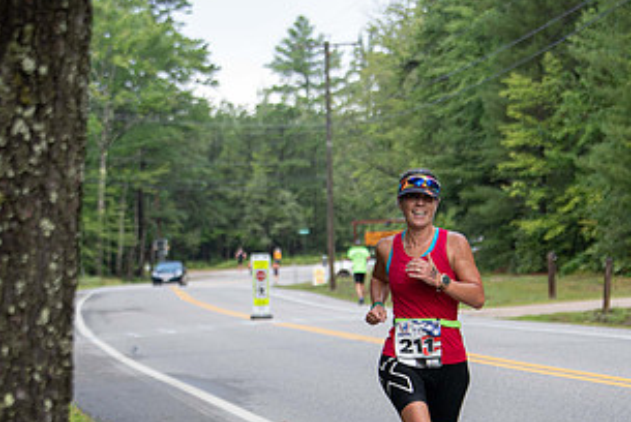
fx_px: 2333
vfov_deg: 10.3
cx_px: 238
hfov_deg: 15.4
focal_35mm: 133
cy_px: 353
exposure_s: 1/400
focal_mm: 70
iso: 250
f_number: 3.5
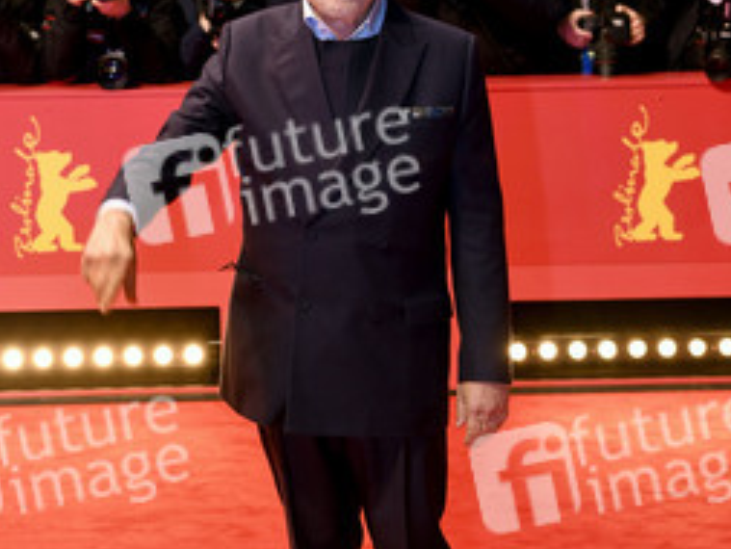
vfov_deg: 19.4
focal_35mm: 76
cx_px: 355
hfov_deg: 25.6
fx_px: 1606
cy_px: 321
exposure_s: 1/160
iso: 800
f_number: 4
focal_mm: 50
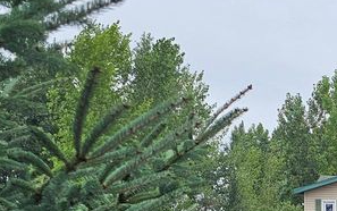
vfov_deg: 14.5
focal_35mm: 84
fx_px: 772
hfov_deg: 21.6
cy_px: 315
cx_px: 467
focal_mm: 6.3
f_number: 1.7
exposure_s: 1/719
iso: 40
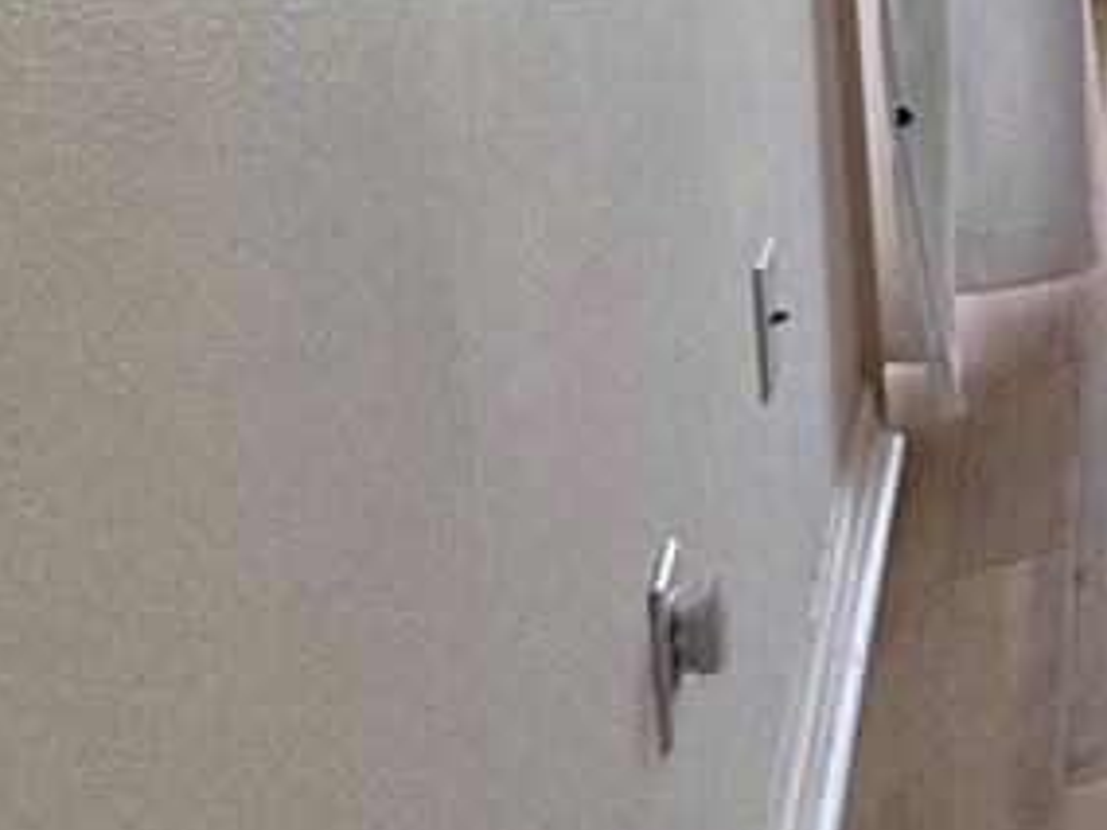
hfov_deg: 13.1
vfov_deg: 15.7
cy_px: -698
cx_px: 2982
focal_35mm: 79
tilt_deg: -6.7
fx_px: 2526
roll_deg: -1.7
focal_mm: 2.22
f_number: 2.2
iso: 100
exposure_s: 1/99
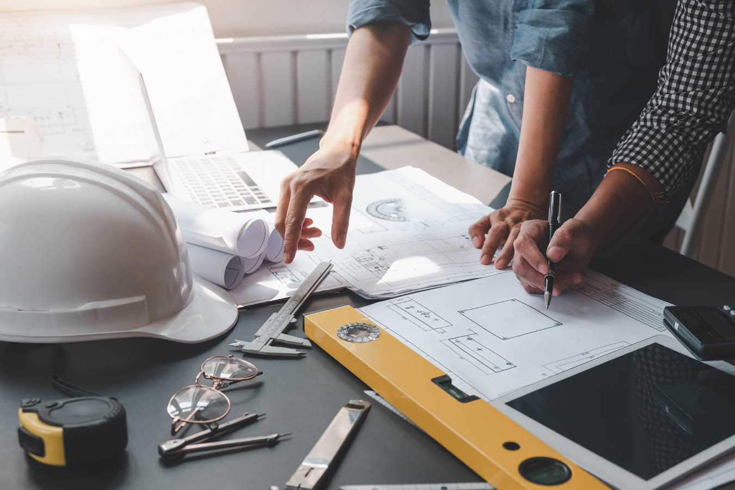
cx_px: 368
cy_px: 245
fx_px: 960
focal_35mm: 47
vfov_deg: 28.6
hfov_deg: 41.9
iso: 100
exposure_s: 1/160
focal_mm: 31.5
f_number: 4
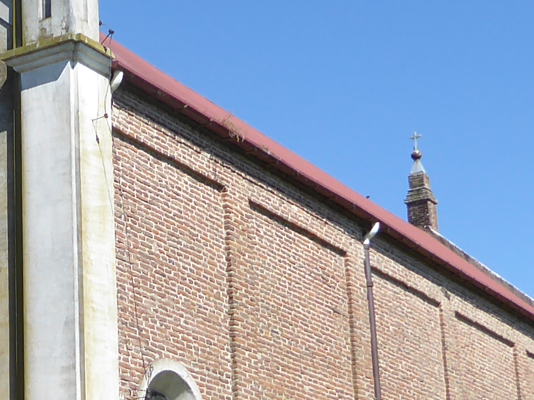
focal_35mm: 107
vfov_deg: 13.8
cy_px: 216
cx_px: -7
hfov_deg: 17.9
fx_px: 1650
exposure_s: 1/800
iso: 80
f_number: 3.3
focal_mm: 4.3
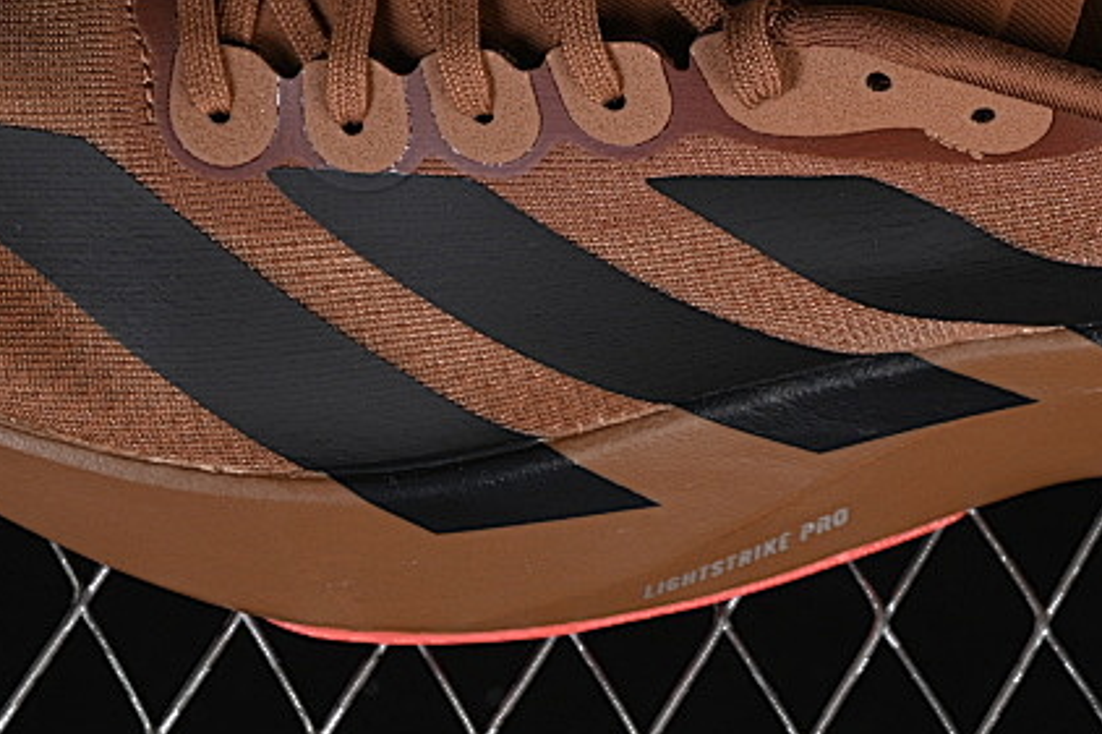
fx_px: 5875
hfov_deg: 10.7
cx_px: 682
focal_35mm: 192
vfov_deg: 7.1
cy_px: -178
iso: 160
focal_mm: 50
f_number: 6.3
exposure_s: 1/60
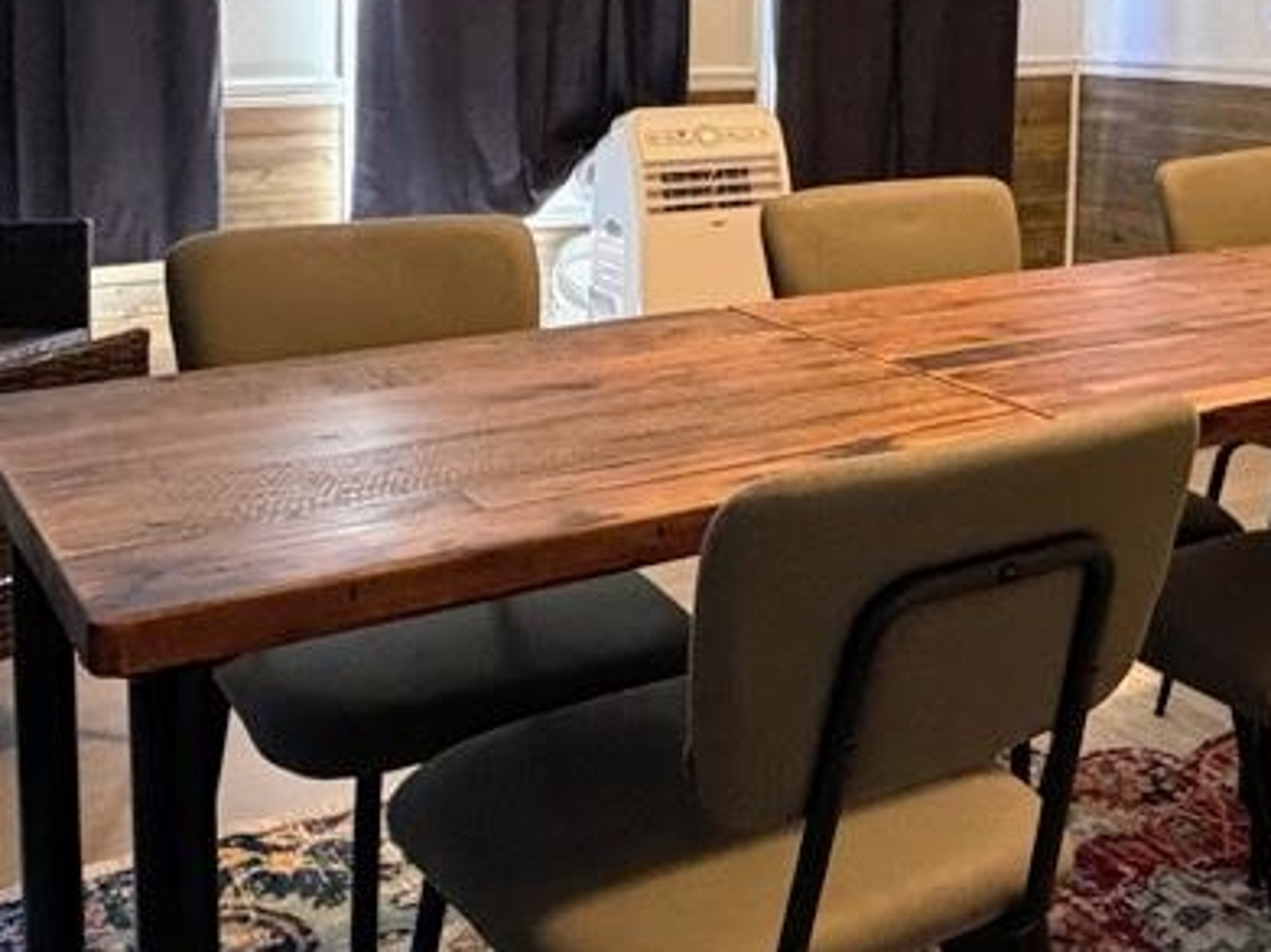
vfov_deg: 29.9
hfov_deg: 39.9
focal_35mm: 47
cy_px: 145
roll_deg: -1.3
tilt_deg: -4.9
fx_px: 1725
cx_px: 857
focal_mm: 2.22
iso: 800
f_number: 2.2
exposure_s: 1/60
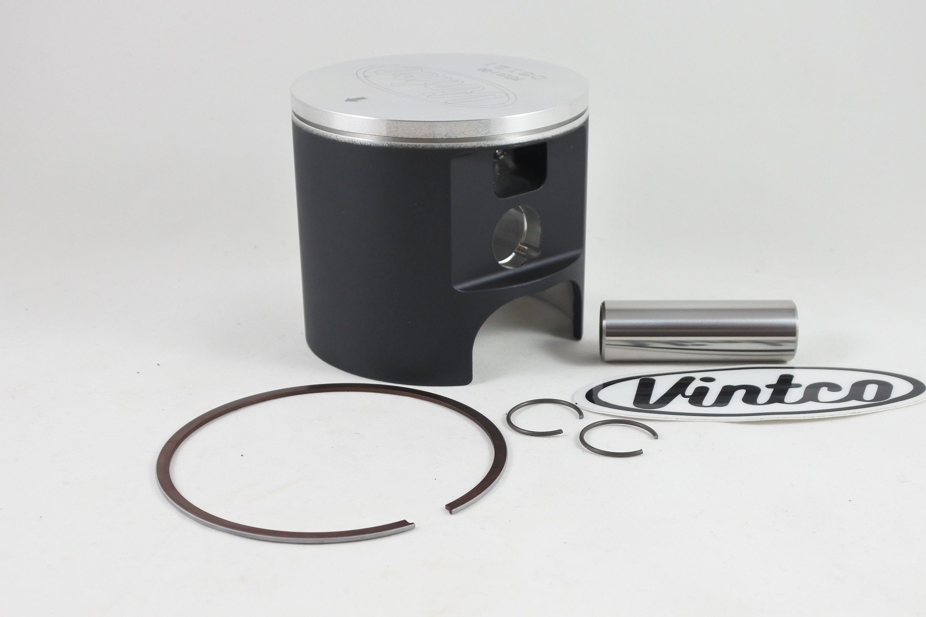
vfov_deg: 34.2
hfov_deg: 49.6
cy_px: 308
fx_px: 1003
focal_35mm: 39
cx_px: 463
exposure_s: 1/125
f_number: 4.2
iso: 500
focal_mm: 14.7
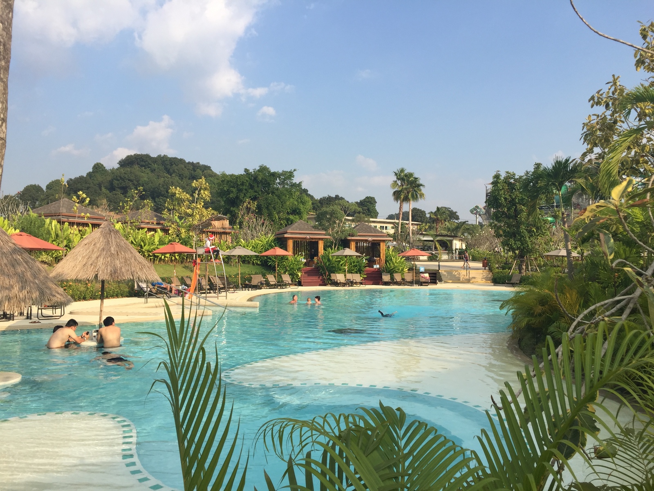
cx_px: 327
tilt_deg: +0.9
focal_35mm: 29
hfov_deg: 61.7
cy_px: 246
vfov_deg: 48.2
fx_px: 548
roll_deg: -1.7
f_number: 2.2
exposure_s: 1/1522
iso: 32
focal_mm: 4.15
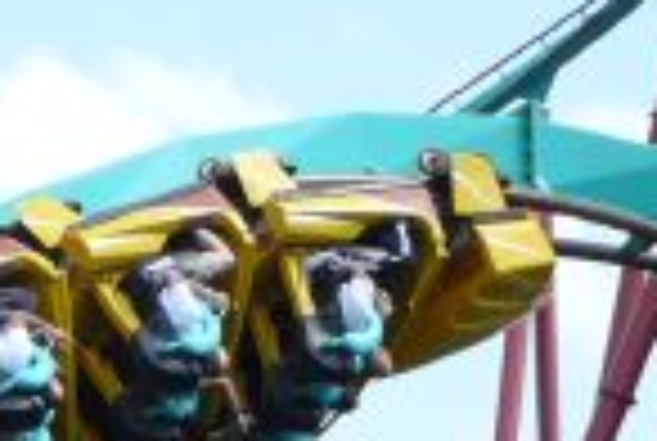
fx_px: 3639
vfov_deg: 6.9
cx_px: -122
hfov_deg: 10.2
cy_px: 459
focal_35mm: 199
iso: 100
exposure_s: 1/800
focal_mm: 5.8
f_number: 2.8
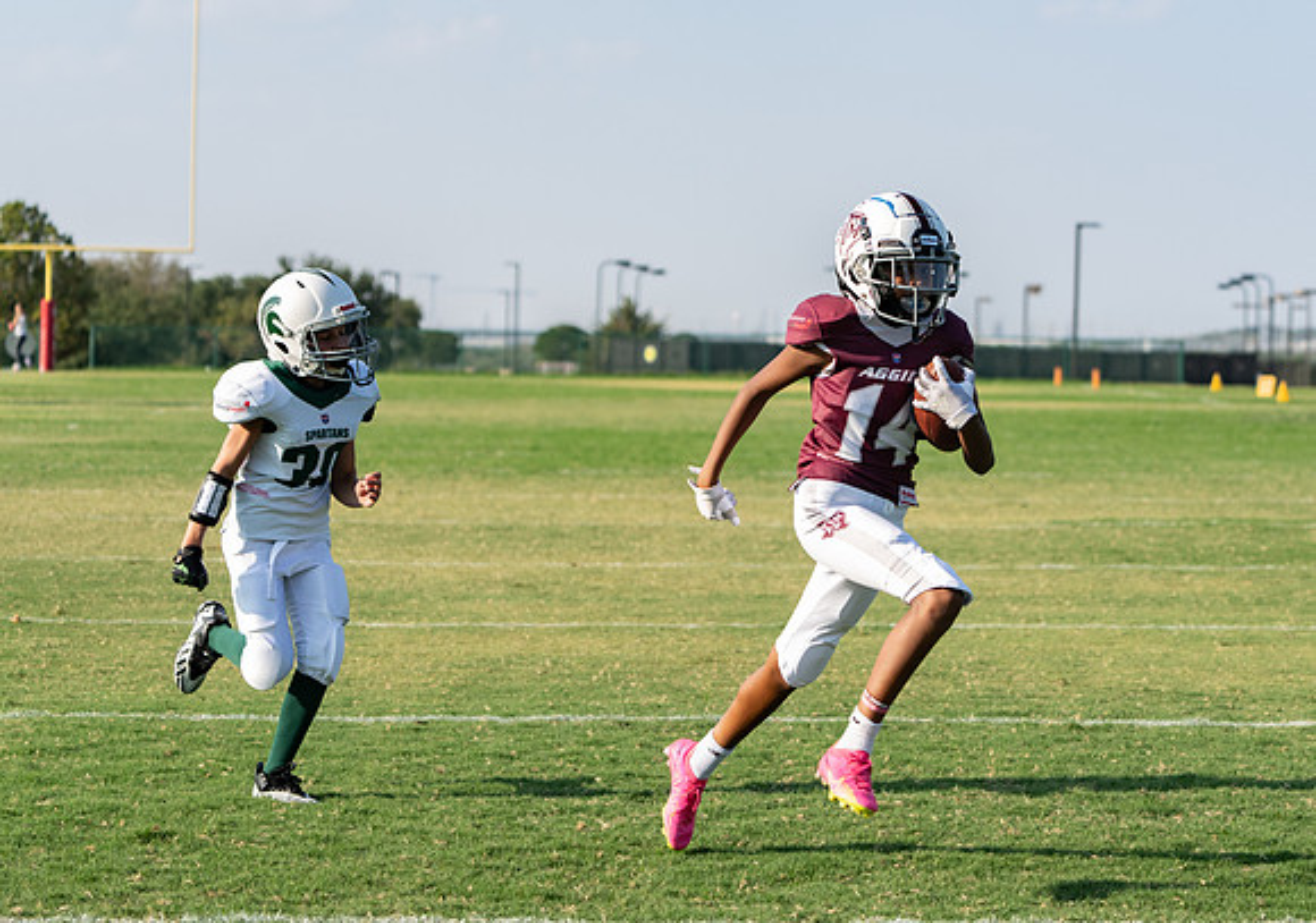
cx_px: 773
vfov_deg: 11.9
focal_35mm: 120
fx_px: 4443
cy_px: 515
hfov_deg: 16.8
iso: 200
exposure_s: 1/1000
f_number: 4.5
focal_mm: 100
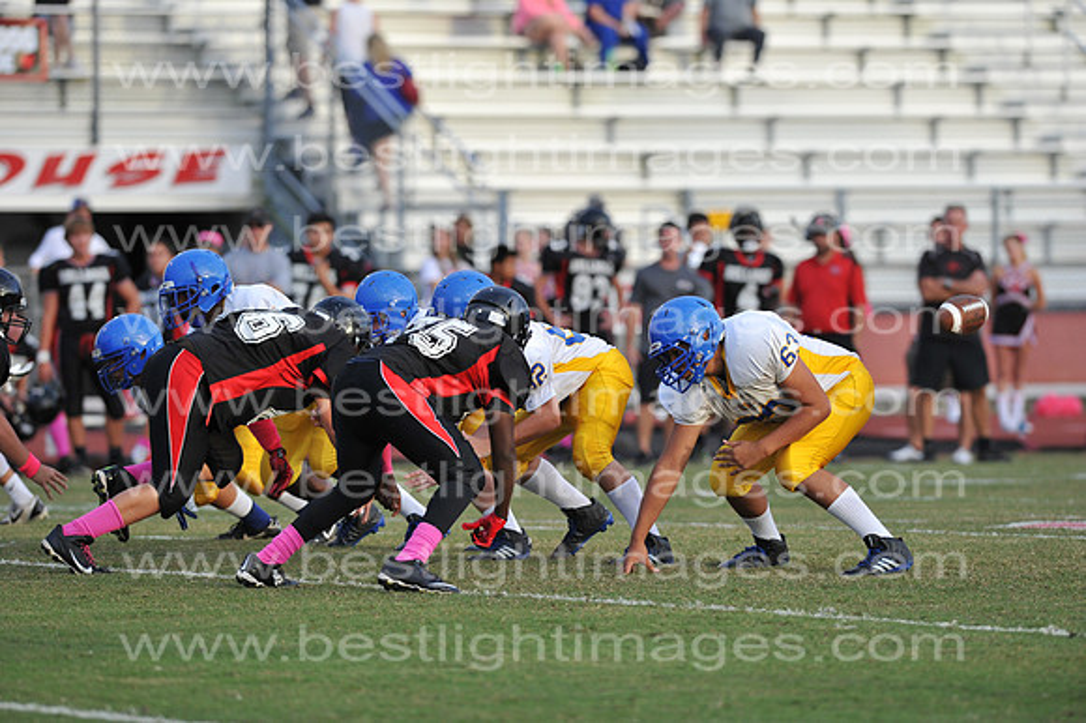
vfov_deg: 4.6
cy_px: 362
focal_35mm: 300
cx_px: 543
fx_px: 9044
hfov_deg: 6.9
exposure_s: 1/2000
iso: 1000
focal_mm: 300
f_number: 4
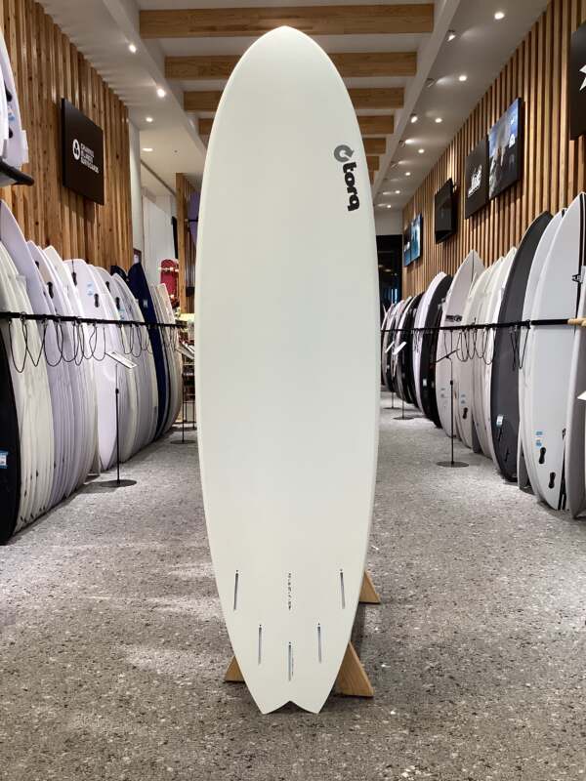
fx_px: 700
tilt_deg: -4.8
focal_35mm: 31
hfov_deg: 45.4
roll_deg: -1.8
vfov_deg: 58.4
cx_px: 293
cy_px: 390
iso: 80
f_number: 2.4
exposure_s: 1/50
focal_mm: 3.3
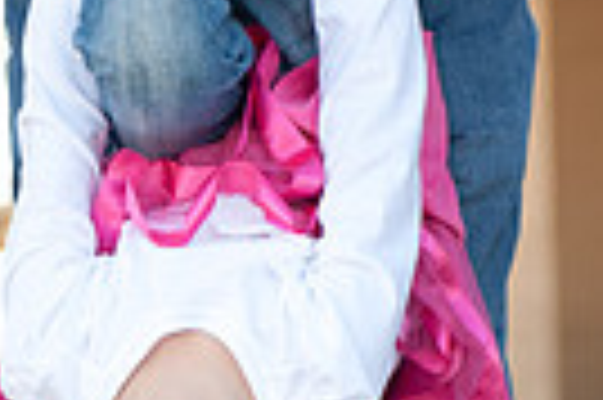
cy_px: 616
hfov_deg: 6.8
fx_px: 5052
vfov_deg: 4.5
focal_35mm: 302
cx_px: 63
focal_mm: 70
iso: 200
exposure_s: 1/400
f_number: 2.8
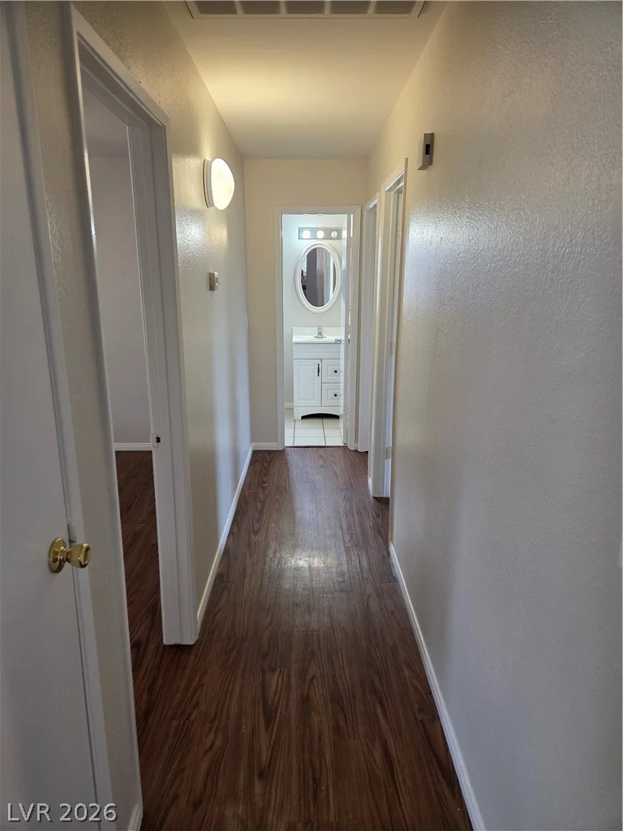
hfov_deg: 58.9
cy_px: 416
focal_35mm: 23
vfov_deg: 73.9
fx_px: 552
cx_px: 312
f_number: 1.8
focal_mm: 5.4
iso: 250
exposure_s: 1/120
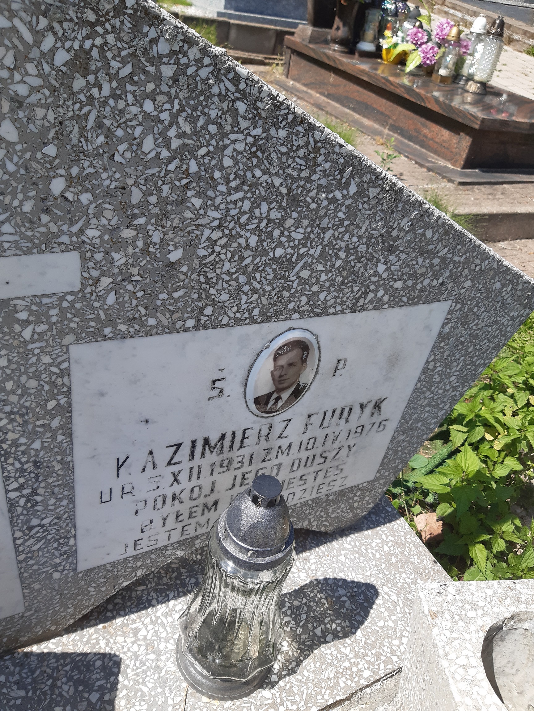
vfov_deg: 67.3
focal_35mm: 26
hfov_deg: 53.1
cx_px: 267
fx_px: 535
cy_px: 356
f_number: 1.7
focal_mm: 3.92
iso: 40
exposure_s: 1/1295
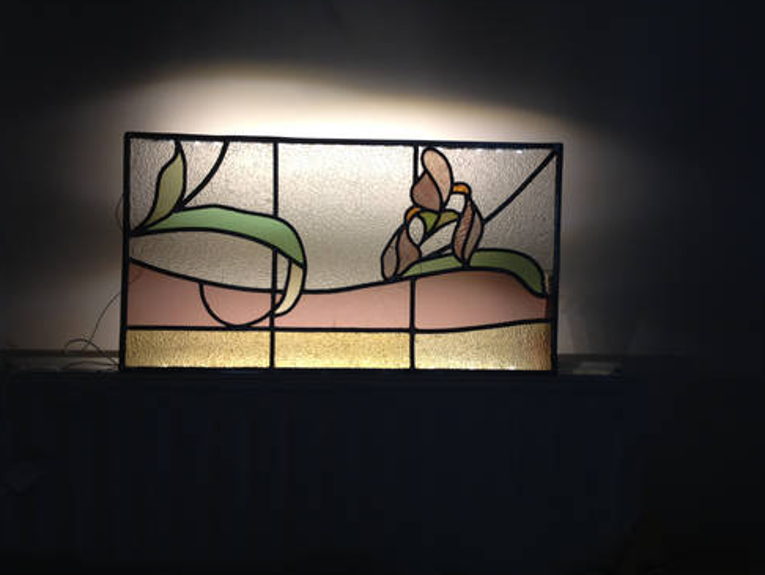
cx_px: 375
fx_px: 796
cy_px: 288
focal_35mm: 36
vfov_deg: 39.7
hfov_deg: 51.3
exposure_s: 1/30
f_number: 2.4
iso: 50
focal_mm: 4.28
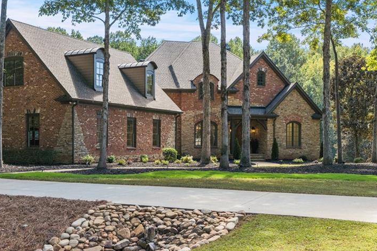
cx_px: 163
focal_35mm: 47
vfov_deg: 28.8
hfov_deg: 42.1
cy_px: 119
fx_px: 489
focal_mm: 32.5
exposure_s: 1/1250
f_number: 7.1
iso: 1250
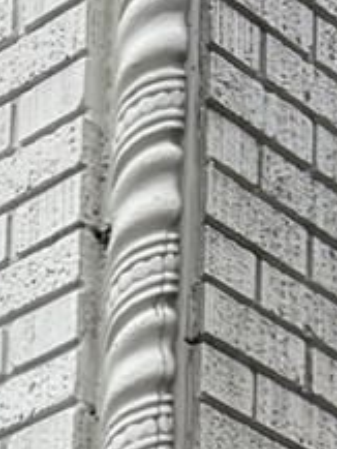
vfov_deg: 8.7
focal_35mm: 180
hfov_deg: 7.5
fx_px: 2334
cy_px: 1413
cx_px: -555
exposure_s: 1/424
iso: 50
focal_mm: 5.7
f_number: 1.5
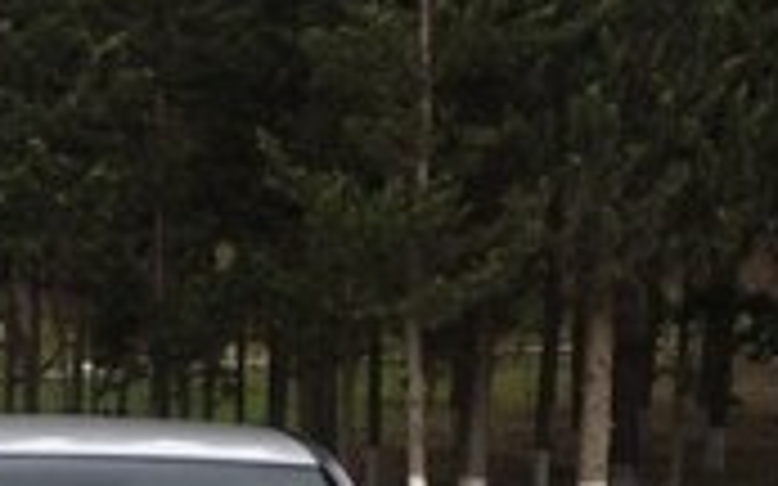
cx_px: 121
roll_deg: +0.4
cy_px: 968
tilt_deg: -15.6
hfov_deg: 23.1
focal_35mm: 88
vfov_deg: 12.9
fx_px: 1865
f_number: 2.2
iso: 32
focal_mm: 4.15
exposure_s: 1/471
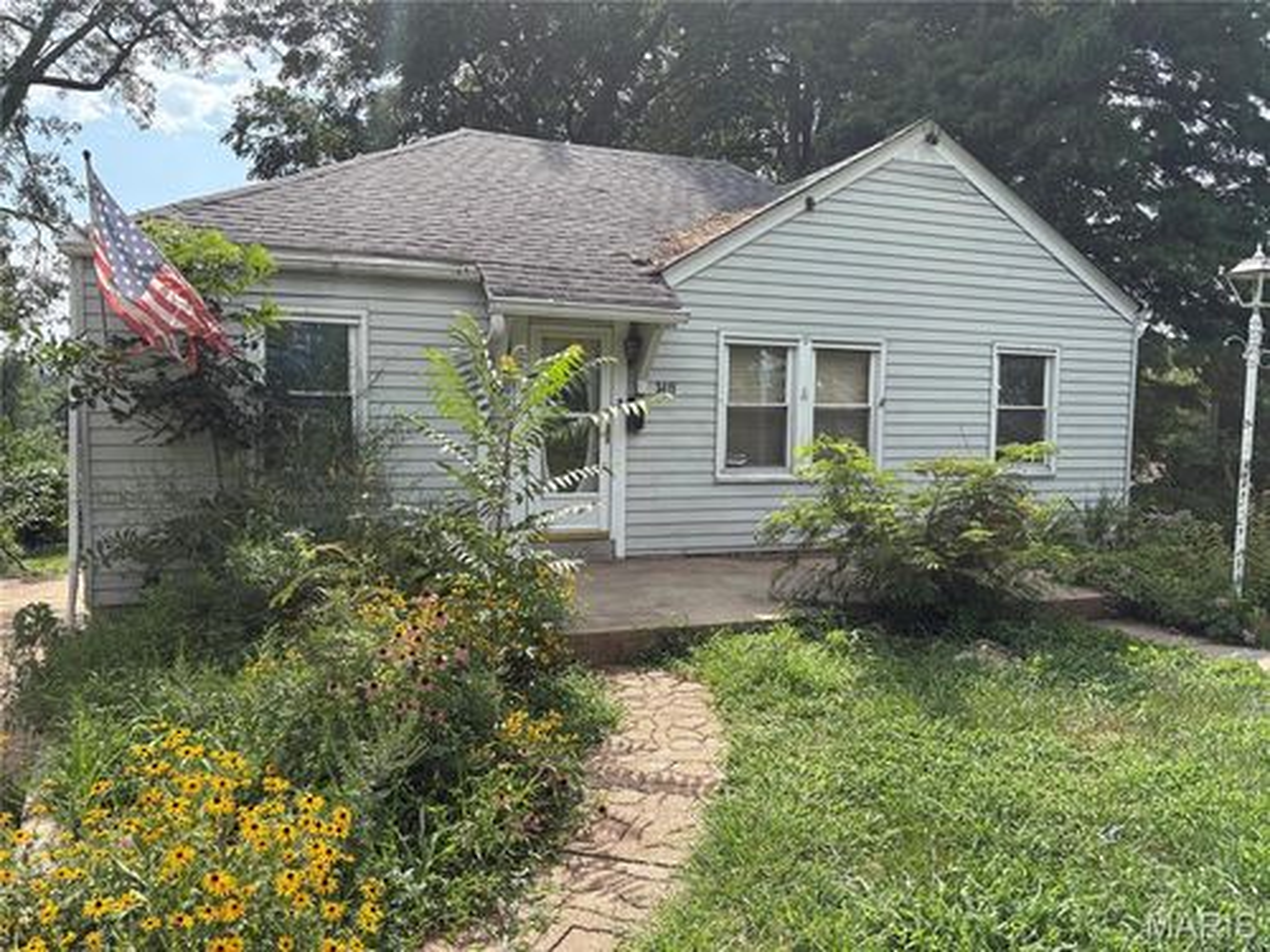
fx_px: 954
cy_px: 476
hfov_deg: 67.3
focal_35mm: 26
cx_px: 635
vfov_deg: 53.1
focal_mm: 5.96
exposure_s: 1/2747
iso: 64
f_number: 1.6
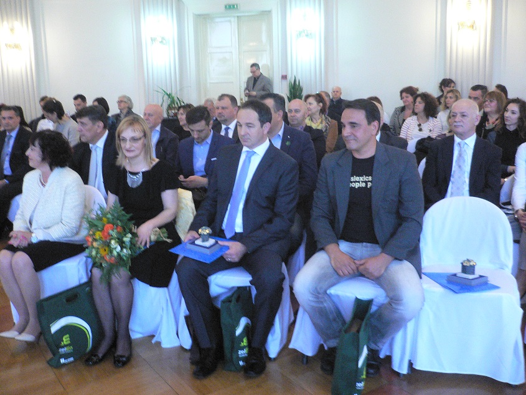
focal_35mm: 35
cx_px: 263
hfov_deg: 52.6
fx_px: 532
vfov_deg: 40.7
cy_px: 198
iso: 400
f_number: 2.8
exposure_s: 1/20
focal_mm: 5.8
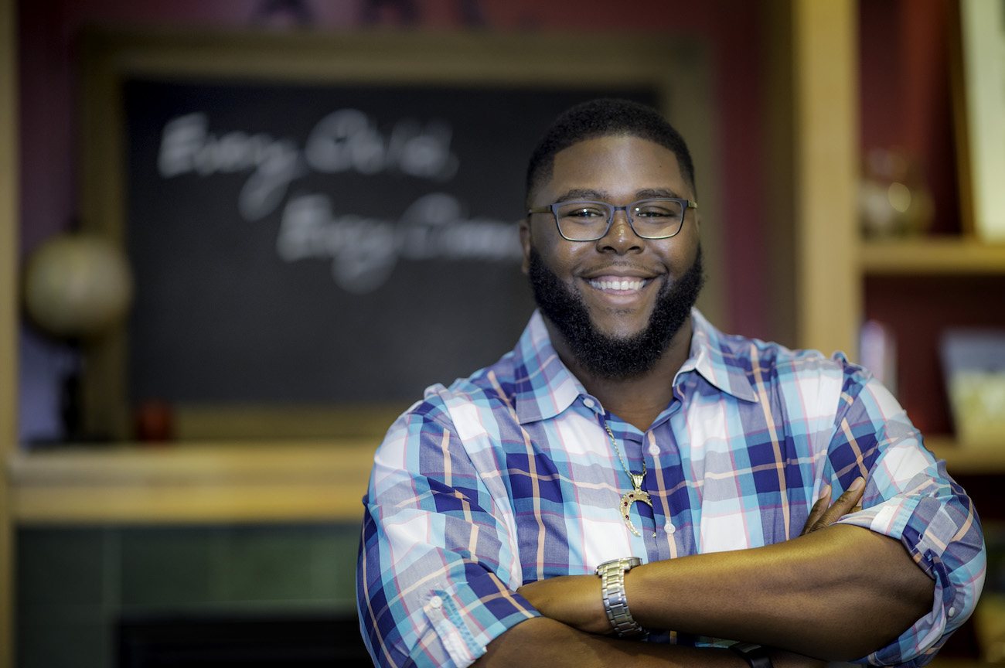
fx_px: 2928
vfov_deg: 13.0
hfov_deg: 19.5
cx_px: 502
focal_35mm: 105
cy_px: 334
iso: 800
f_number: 1.4
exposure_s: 1/800
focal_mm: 105
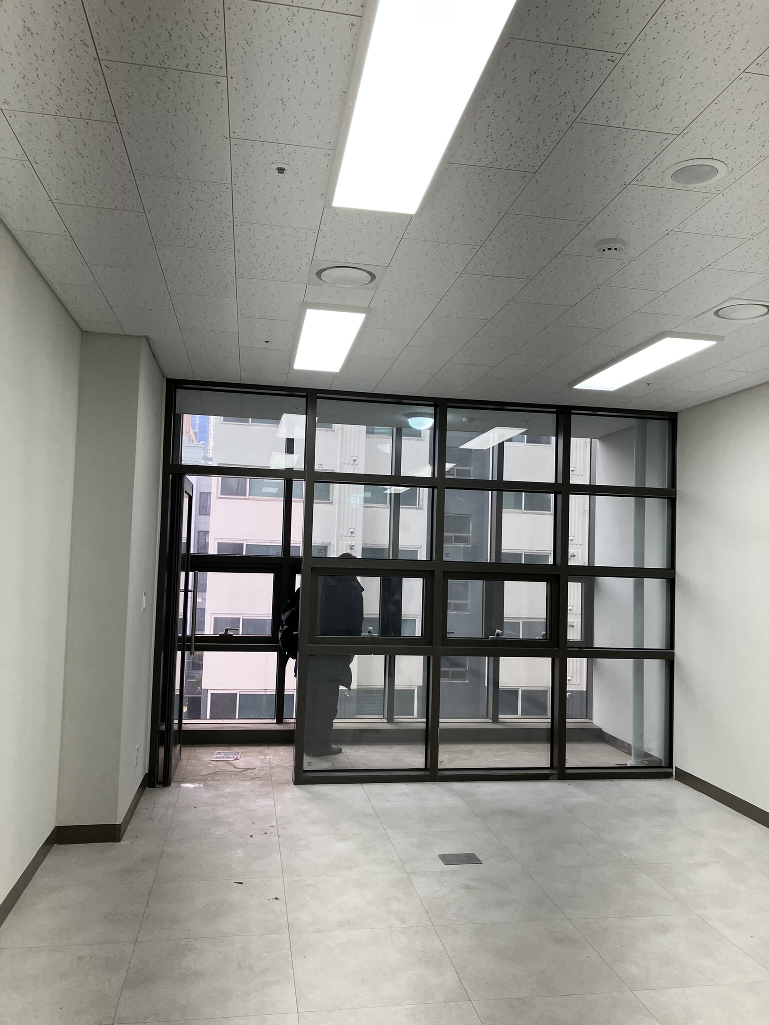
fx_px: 829
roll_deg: -1.0
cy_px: 512
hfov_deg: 49.7
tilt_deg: +5.8
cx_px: 384
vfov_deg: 63.4
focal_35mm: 28
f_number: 1.8
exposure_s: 1/120
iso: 40
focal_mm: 3.99
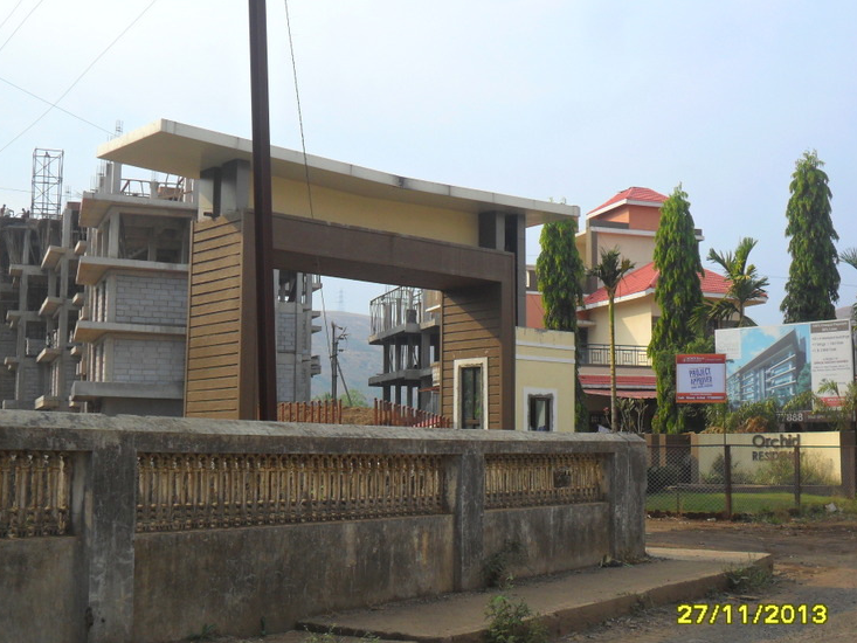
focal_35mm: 48
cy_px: 331
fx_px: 1189
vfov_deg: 30.3
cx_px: 396
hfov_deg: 39.6
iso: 100
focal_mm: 7.8
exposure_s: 1/500
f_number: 4.5
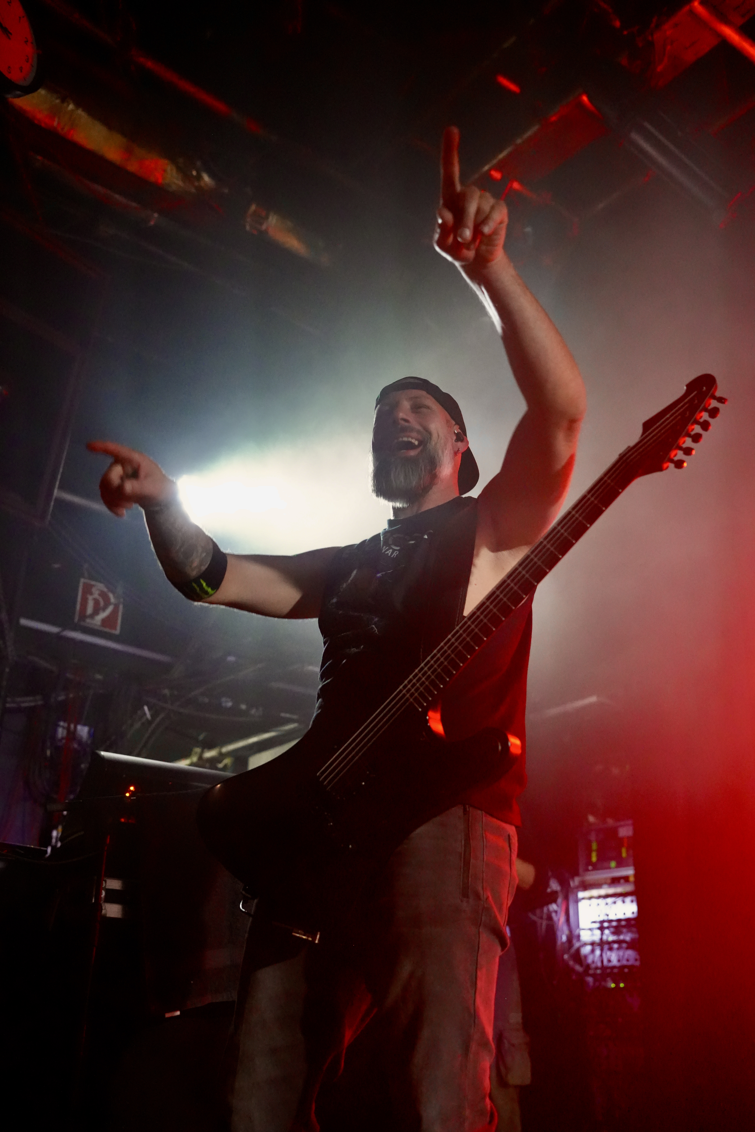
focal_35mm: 35
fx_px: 1101
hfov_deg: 37.9
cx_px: 378
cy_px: 566
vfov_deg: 54.4
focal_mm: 35
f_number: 2.8
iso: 12800
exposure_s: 1/160
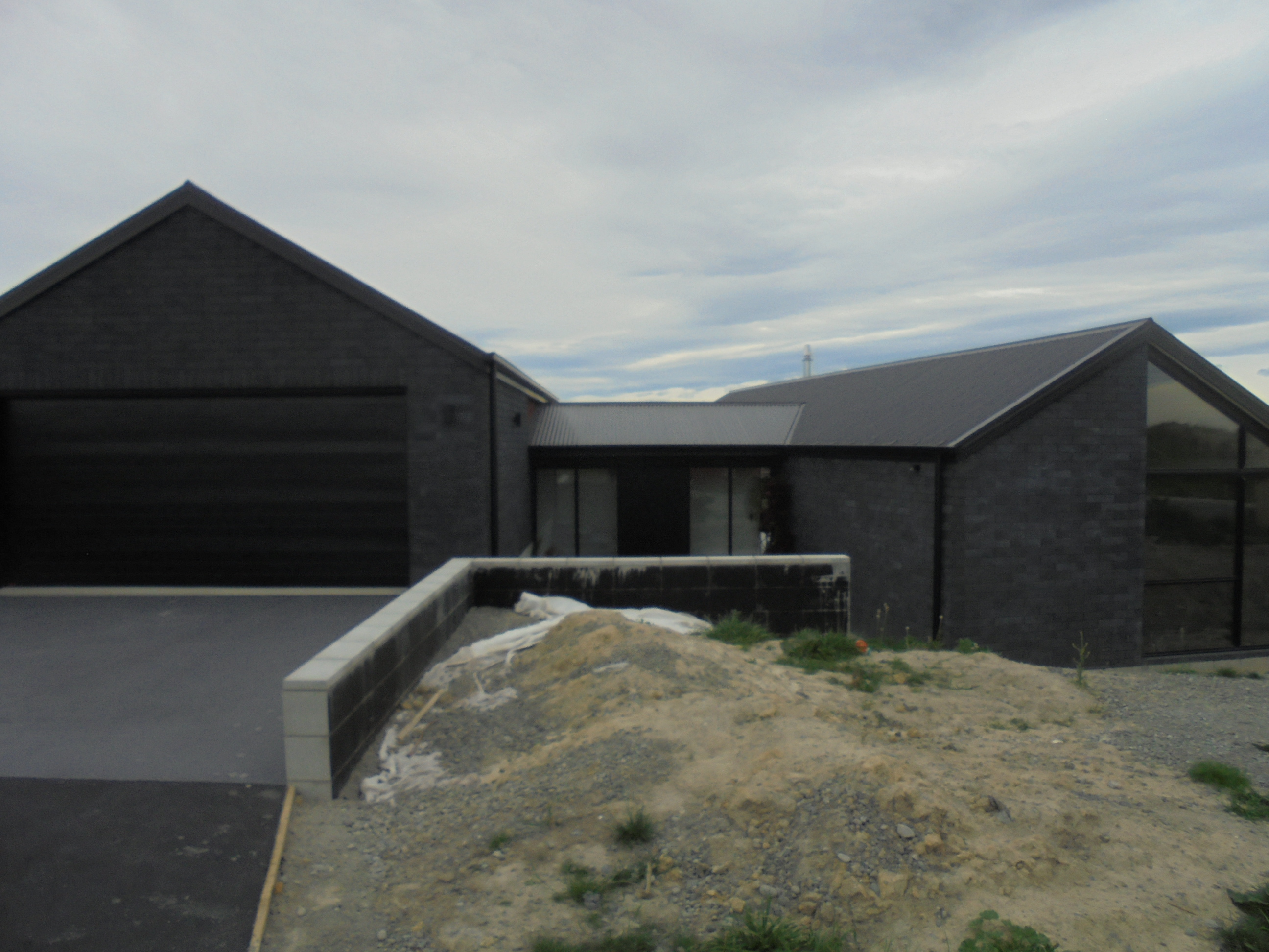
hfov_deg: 67.3
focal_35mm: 26
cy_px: 476
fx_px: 953
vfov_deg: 53.1
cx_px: 634
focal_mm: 4.6
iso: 100
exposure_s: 1/800
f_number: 3.5
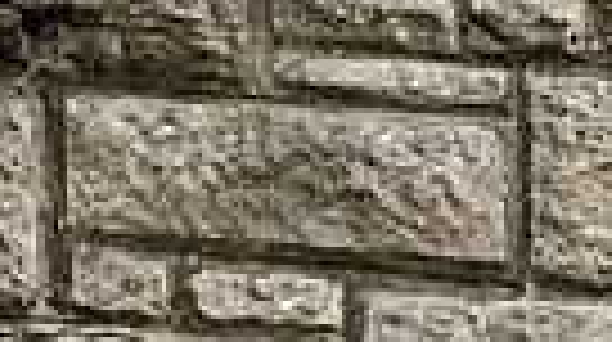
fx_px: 7583
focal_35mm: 468
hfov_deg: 4.6
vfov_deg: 2.6
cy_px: 855
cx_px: 518
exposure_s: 1/500
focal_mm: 135
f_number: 9
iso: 640
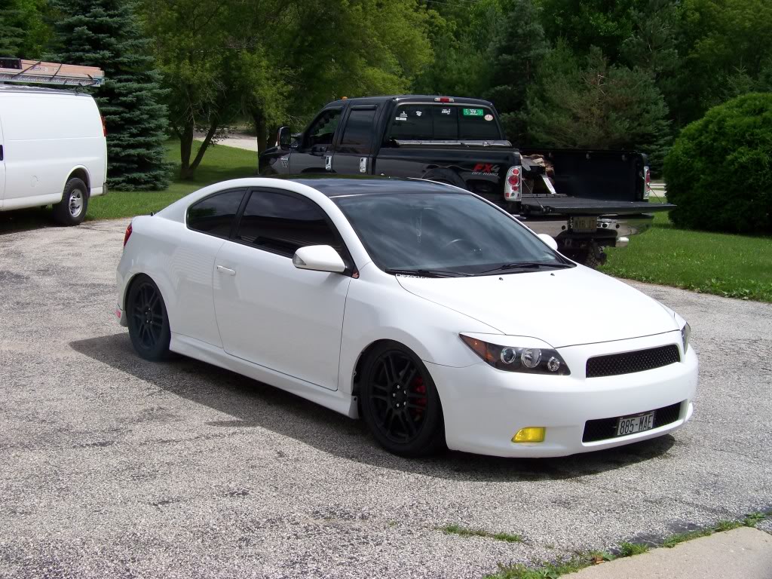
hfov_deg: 38.9
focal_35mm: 49
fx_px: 1093
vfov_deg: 29.7
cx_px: 386
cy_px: 290
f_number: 4
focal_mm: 7.6
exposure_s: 1/800
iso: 64
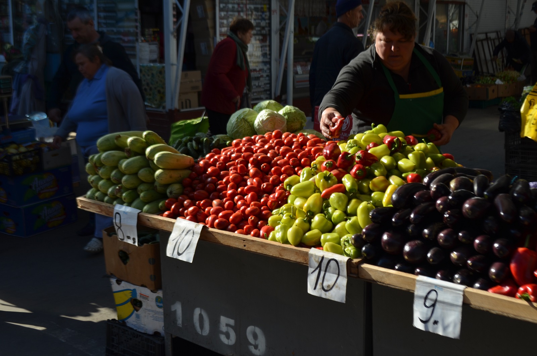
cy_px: 178
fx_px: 759
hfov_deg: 39.0
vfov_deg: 26.4
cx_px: 268
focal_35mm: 51
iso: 125
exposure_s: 1/250
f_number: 8
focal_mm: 34
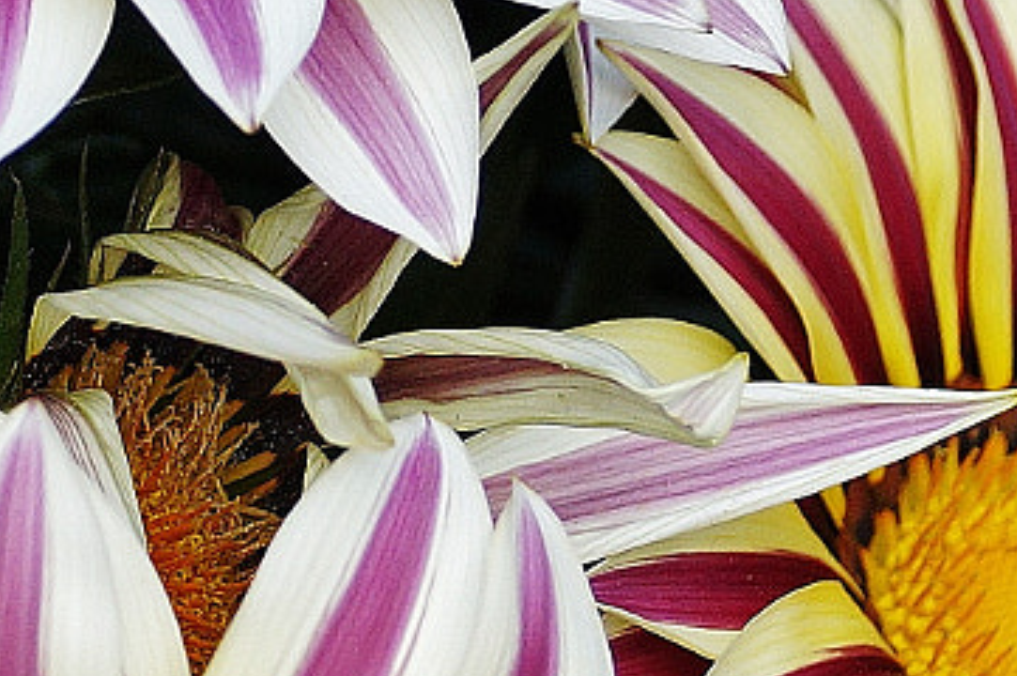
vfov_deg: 1.6
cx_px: -121
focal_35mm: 851
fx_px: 24018
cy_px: 137
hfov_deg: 2.4
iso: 250
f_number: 4.5
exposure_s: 1/400
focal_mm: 100
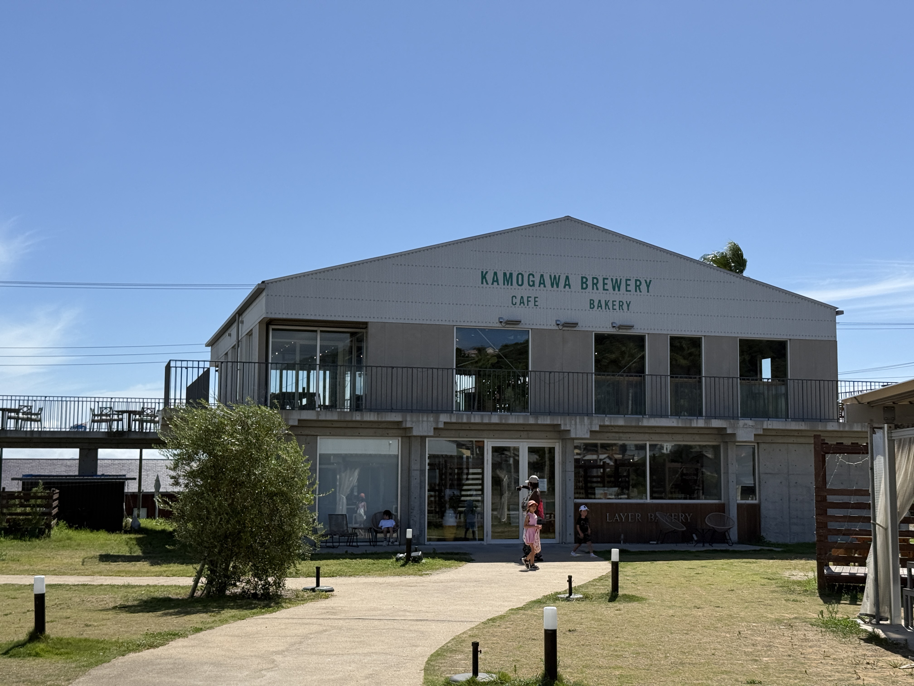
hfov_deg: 39.7
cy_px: 343
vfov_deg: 30.3
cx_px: 457
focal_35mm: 48
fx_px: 1267
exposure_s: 1/7143
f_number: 1.78
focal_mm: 6.76
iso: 64
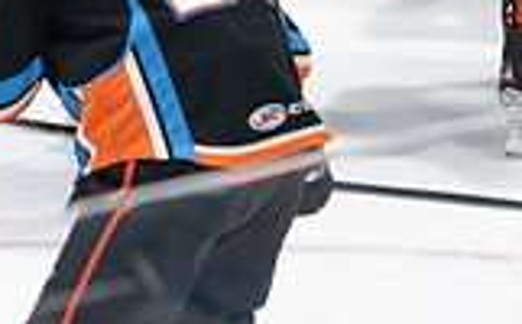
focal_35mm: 874
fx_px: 12412
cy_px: -357
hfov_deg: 2.4
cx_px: 83
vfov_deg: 1.5
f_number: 4
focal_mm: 200
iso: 1600
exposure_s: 1/640
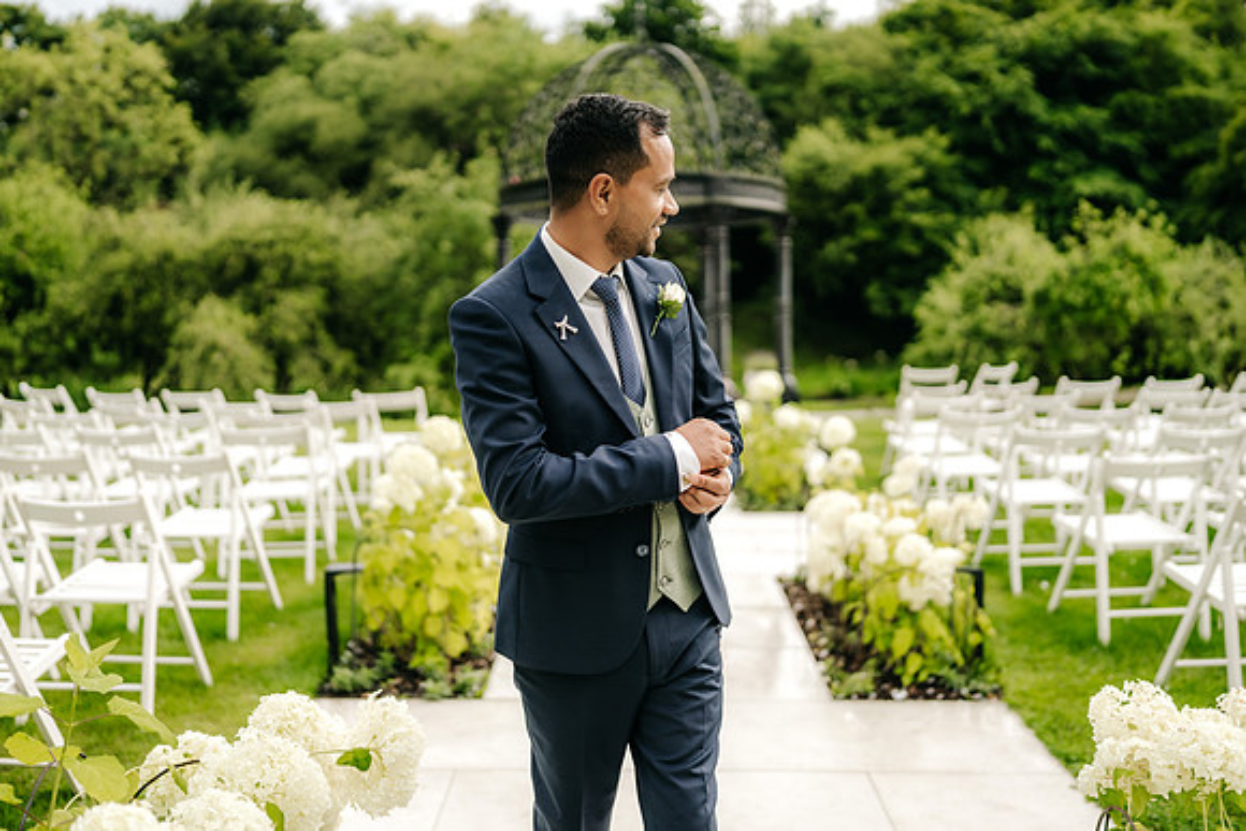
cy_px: 416
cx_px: 623
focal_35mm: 35
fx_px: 1212
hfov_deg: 54.4
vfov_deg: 37.9
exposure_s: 1/3200
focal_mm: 35
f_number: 1.4
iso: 100
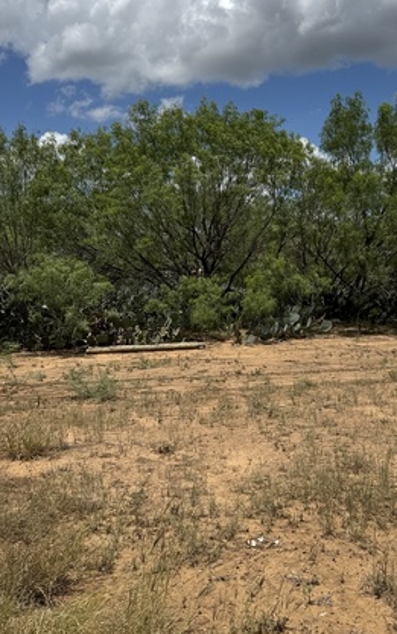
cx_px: 269
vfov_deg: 50.3
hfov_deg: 32.5
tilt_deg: -0.9
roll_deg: +3.3
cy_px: 300
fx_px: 674
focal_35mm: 39
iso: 80
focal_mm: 6.76
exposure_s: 1/9009
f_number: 1.78
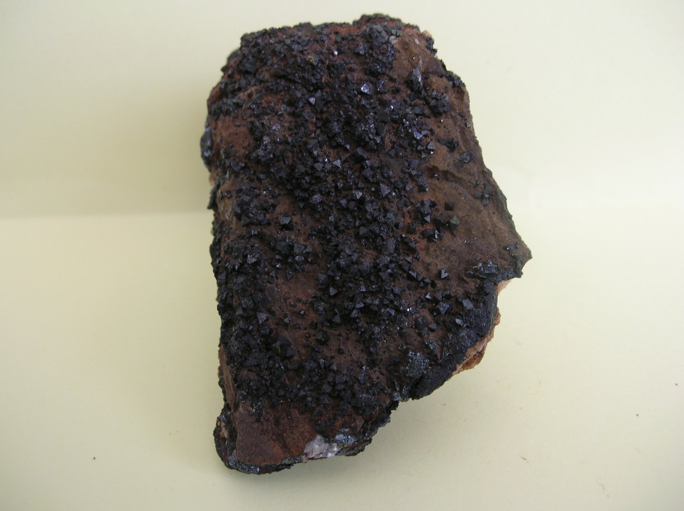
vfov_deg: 39.6
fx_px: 711
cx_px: 342
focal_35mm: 36
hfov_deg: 51.4
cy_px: 256
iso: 50
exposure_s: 1/7.7
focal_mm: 6
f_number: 2.7
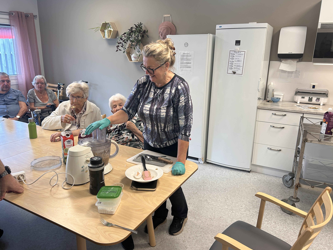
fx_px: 260
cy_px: 123
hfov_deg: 65.3
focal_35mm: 27
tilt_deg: -15.6
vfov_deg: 51.3
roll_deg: -0.9
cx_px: 161
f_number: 1.5
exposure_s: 1/100
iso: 80
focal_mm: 5.7
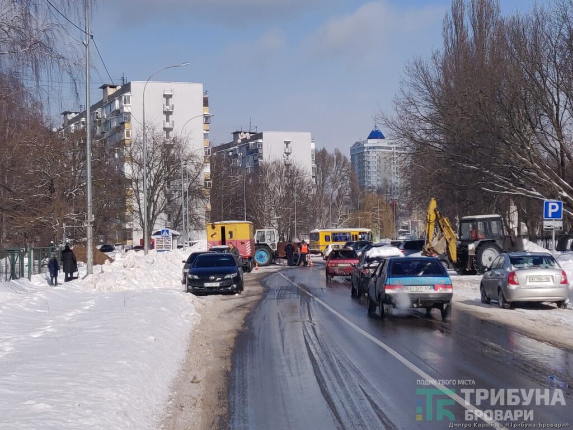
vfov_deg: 54.9
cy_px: 215
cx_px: 286
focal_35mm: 25
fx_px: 414
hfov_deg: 69.4
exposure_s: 1/3140
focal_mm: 4.25
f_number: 1.7
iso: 100
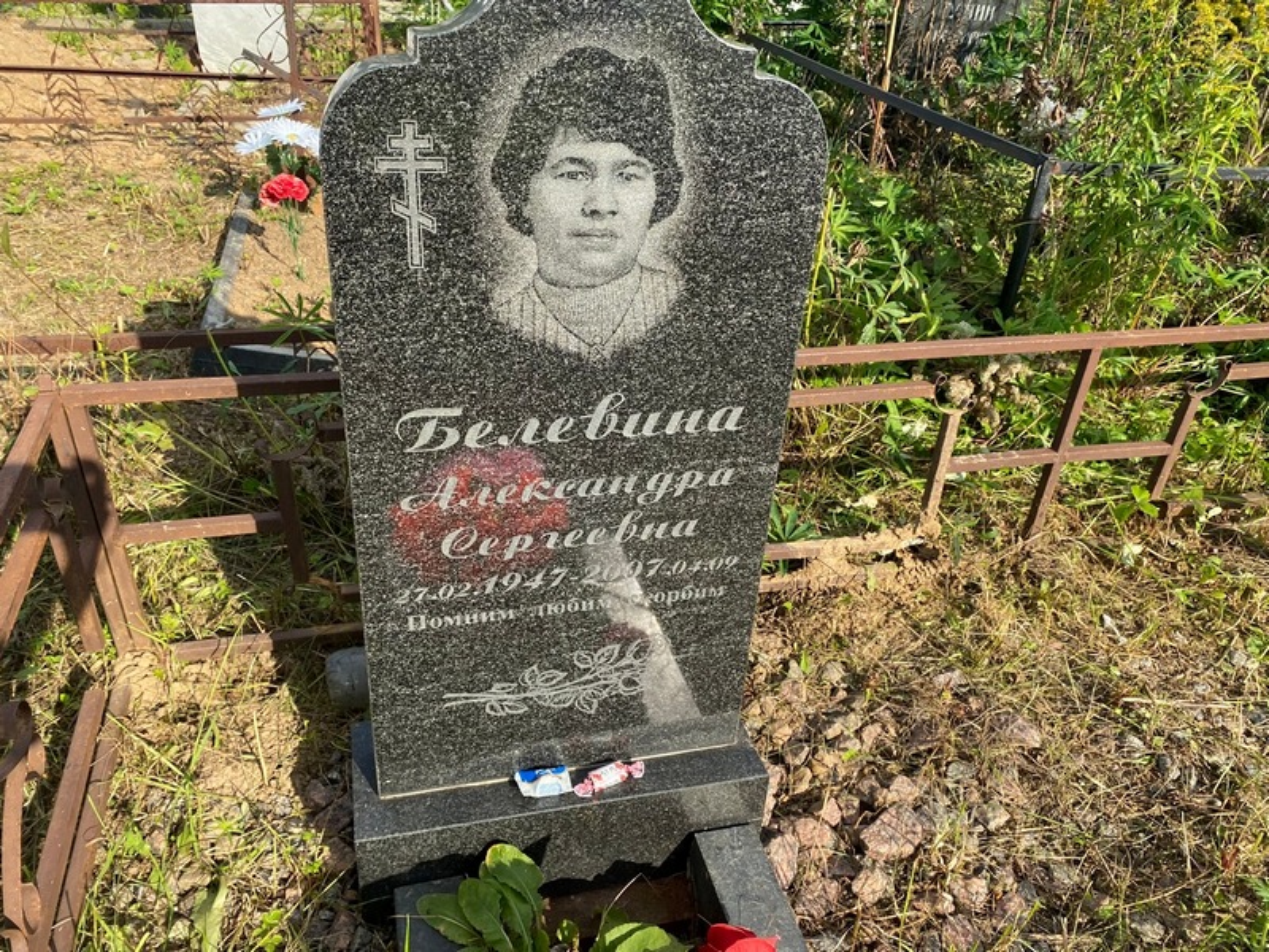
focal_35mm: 26
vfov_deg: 53.1
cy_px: 476
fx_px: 953
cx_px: 634
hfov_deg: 67.3
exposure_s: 1/1504
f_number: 1.8
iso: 32
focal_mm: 4.25
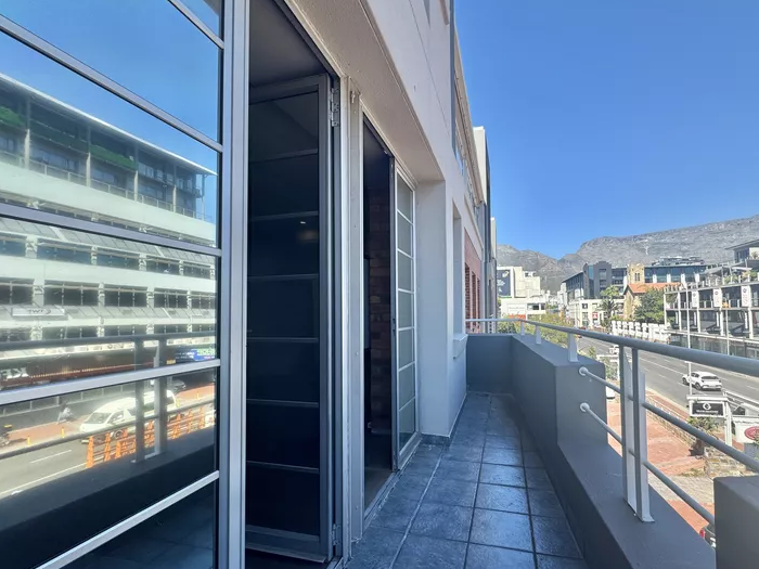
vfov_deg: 78.0
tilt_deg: +2.3
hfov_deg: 94.1
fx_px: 351
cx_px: 424
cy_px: 299
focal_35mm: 16
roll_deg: -0.3
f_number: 2.2
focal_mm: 2.22
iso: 40
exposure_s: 1/669
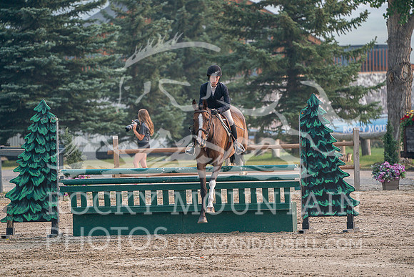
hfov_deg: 6.1
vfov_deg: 4.1
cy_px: 138
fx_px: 3899
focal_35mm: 339
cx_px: 207
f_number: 5.6
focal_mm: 339
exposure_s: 1/800
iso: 500
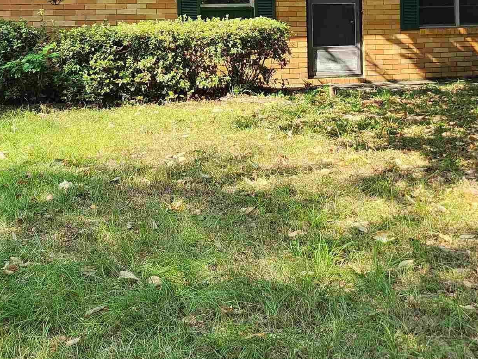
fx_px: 829
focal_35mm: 60
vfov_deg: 23.7
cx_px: 252
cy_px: 28
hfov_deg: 32.2
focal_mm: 5
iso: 50
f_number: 1.8
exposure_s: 1/574
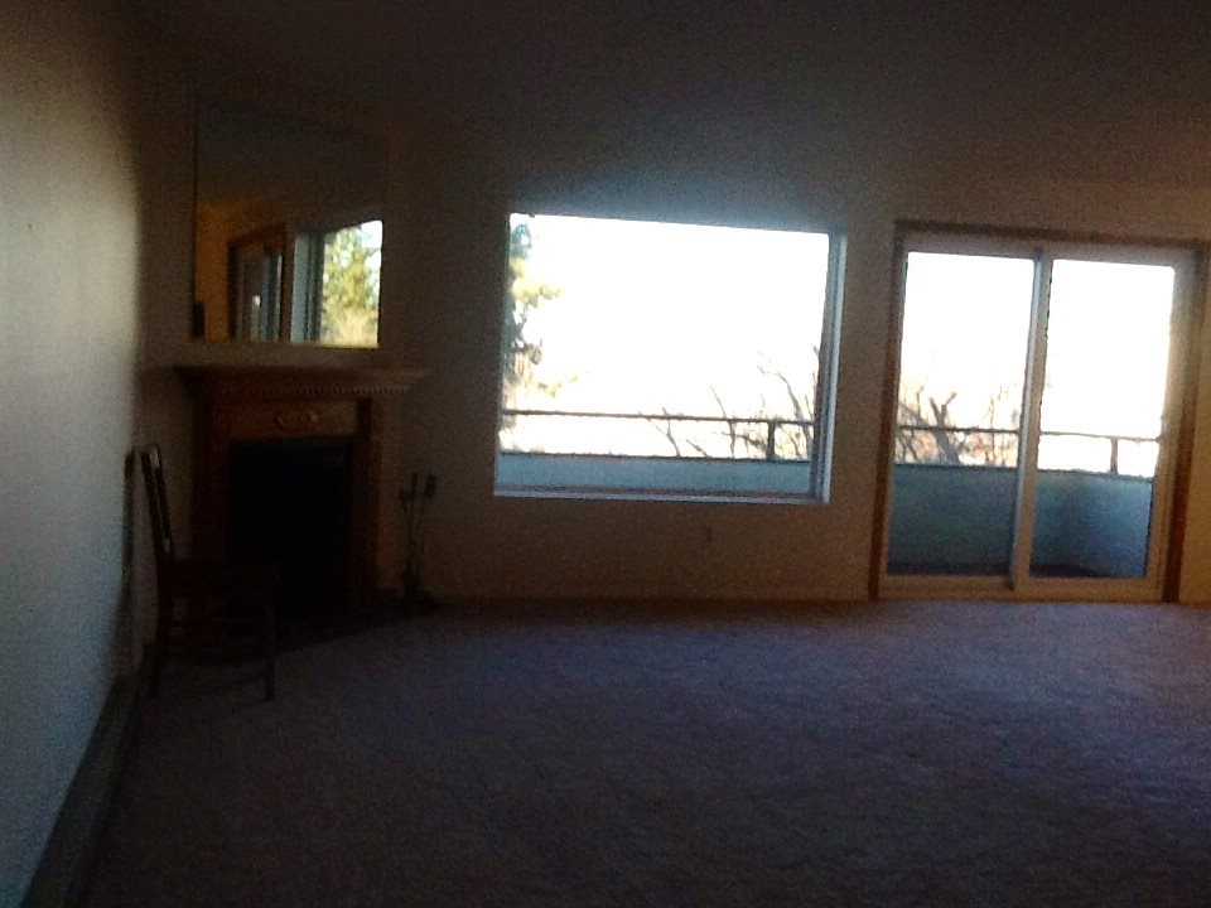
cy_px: 454
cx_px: 606
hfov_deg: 42.9
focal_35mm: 44
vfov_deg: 32.9
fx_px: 1539
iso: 80
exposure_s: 1/120
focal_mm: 2.03
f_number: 2.4
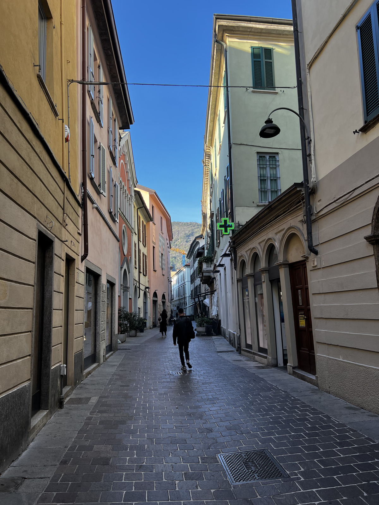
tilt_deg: +8.9
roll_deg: +1.4
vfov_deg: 67.3
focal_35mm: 26
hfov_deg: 53.1
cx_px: 190
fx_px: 380
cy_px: 252
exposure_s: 1/450
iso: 50
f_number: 1.5
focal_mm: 5.7
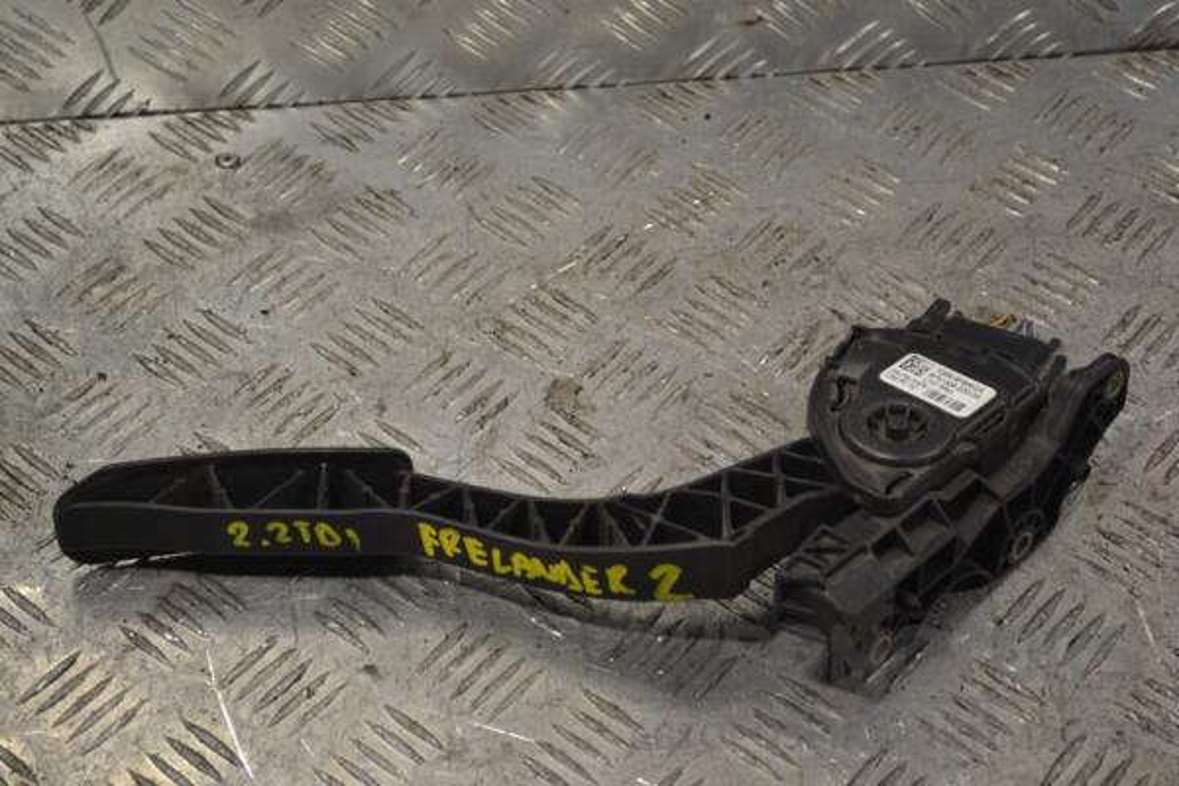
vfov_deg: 18.9
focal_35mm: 72
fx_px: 2358
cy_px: 393
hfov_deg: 28.1
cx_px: 590
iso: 400
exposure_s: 1/125
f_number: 5.3
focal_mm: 48
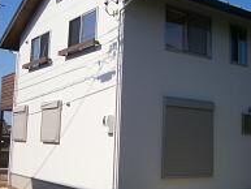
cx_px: 148
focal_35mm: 52
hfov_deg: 36.7
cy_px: 86
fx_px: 377
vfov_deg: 28.1
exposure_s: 1/1600
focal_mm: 4.7
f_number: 2.8
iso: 80
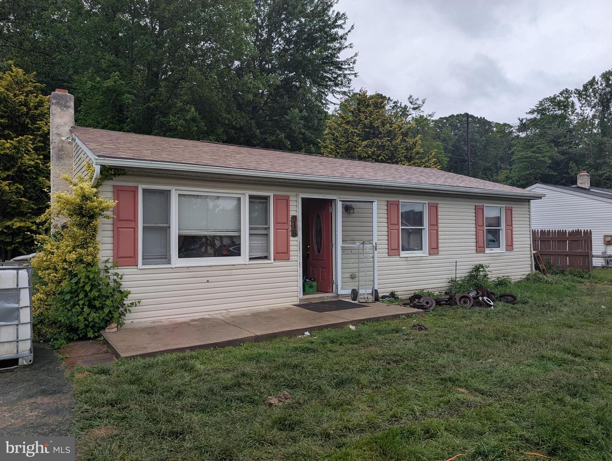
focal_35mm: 24
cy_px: 230
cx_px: 306
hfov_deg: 71.5
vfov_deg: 56.9
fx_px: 425
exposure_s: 1/311
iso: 21
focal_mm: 6.9
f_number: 1.68
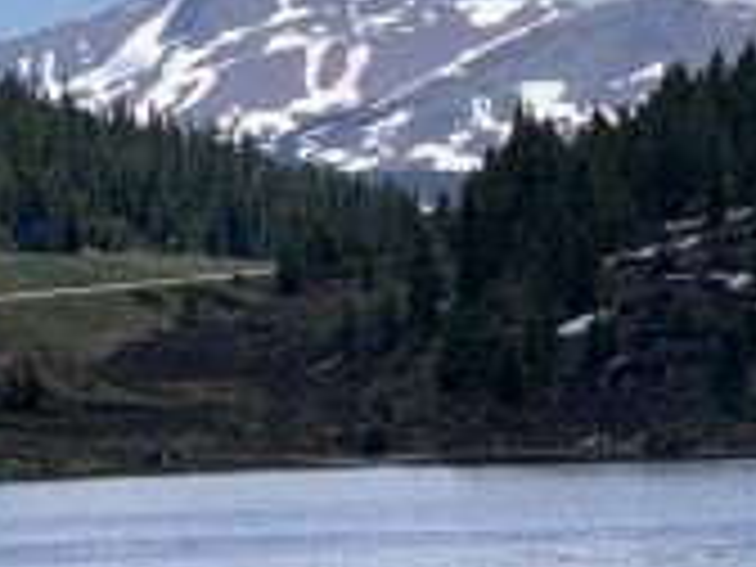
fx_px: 5416
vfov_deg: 6.0
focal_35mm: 248
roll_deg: +2.1
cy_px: 189
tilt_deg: +5.2
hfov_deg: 7.9
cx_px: 738
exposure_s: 1/1996
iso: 16
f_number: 2.4
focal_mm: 6
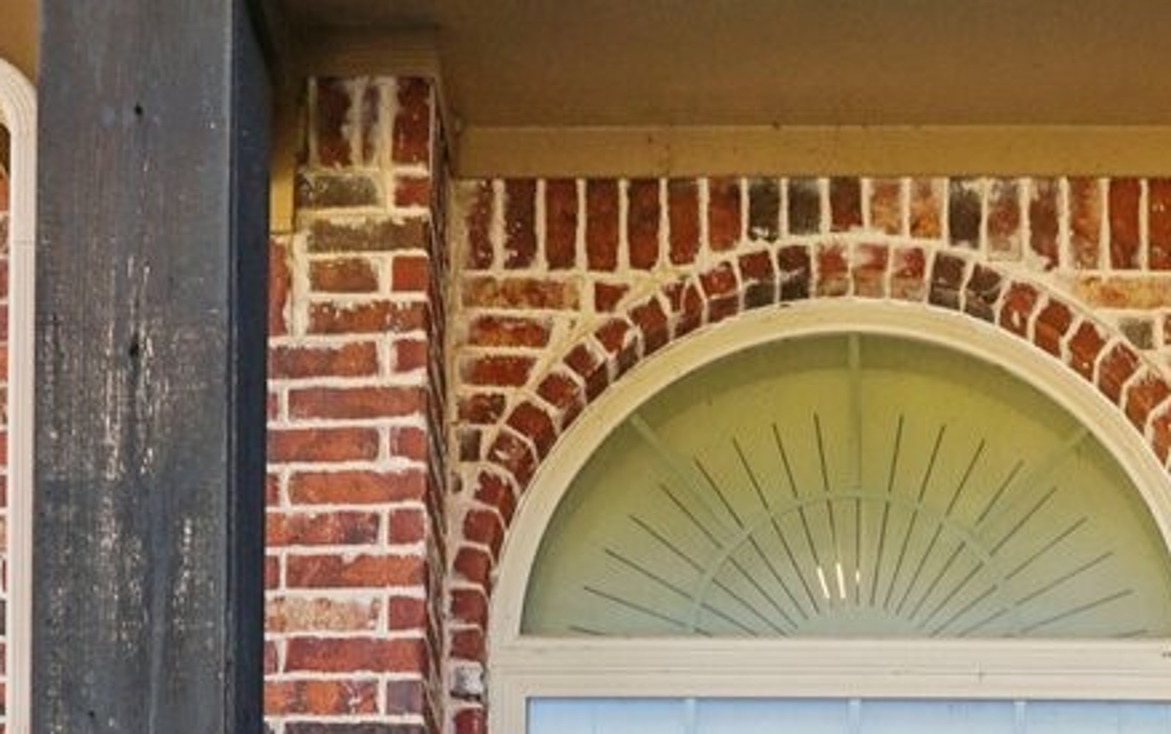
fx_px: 2427
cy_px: 1736
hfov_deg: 26.8
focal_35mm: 76
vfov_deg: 13.1
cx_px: 883
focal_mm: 16
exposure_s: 1/60
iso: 160
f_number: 8
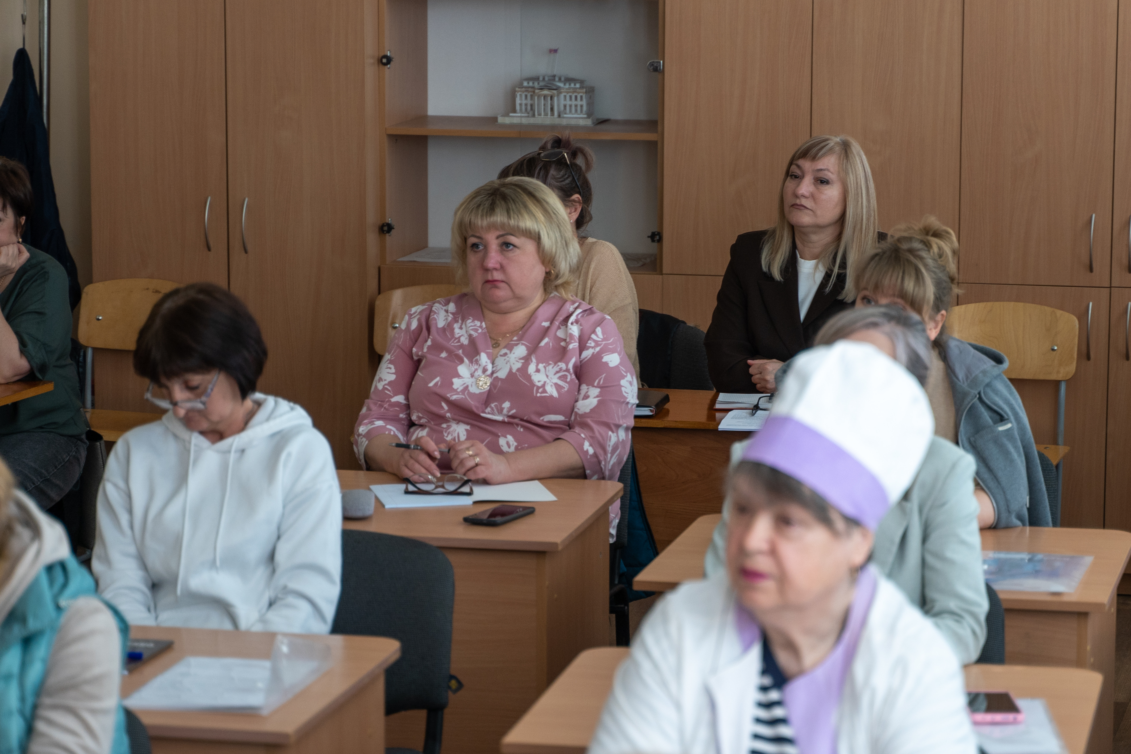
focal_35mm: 112
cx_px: 566
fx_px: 3518
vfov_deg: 12.2
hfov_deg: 18.3
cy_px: 377
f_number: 2.8
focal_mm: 75
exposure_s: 1/100
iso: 400
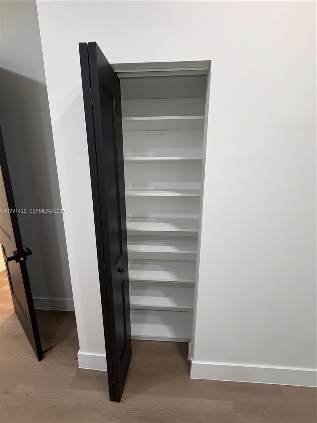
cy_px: 212
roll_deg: -0.2
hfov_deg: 85.7
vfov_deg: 102.1
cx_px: 158
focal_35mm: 14
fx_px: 171
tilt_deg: -11.8
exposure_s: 1/120
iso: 320
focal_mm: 2.22
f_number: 2.2
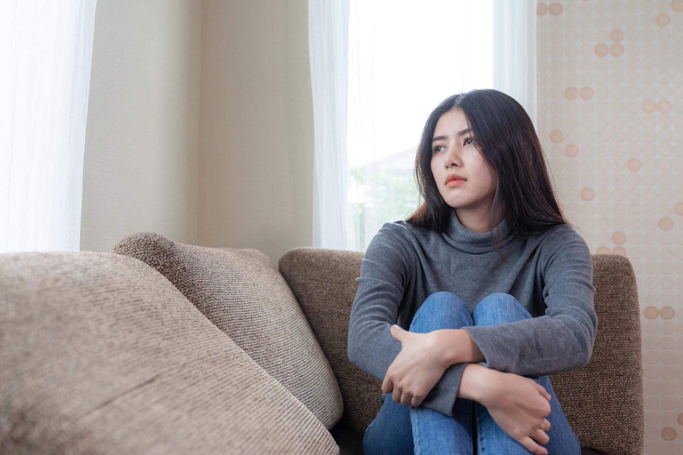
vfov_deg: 34.2
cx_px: 342
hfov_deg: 49.6
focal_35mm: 39
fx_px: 740
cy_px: 228
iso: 200
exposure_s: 1/100
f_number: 3.5
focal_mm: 39
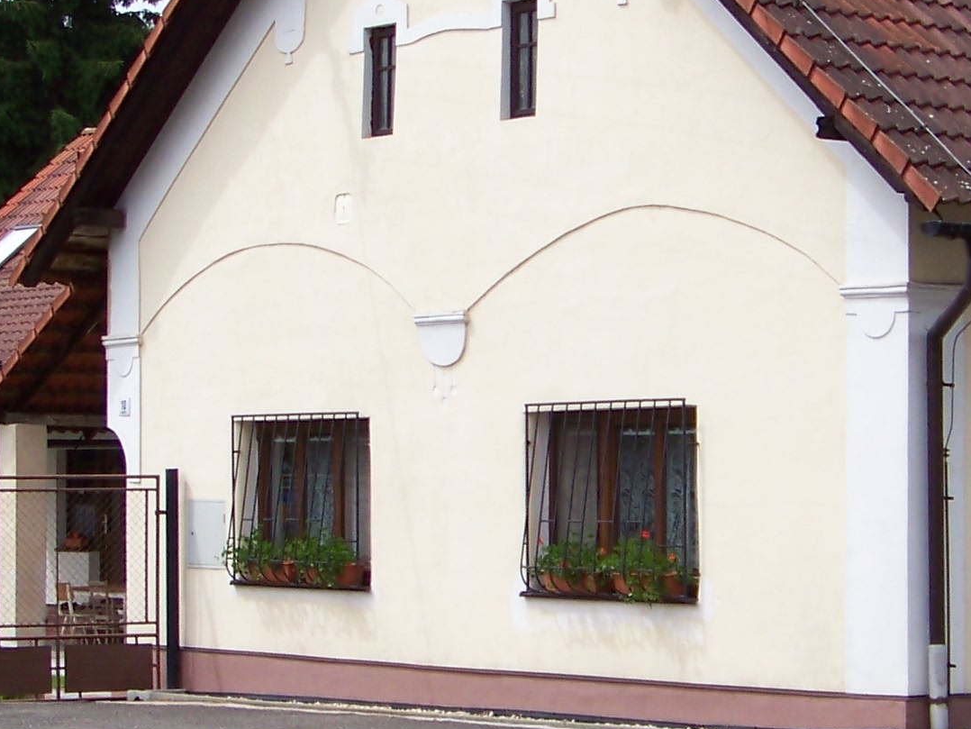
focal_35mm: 109
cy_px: 371
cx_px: 645
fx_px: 3058
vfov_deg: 13.6
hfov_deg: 18.0
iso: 64
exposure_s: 1/800
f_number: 2.8
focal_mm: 5.85
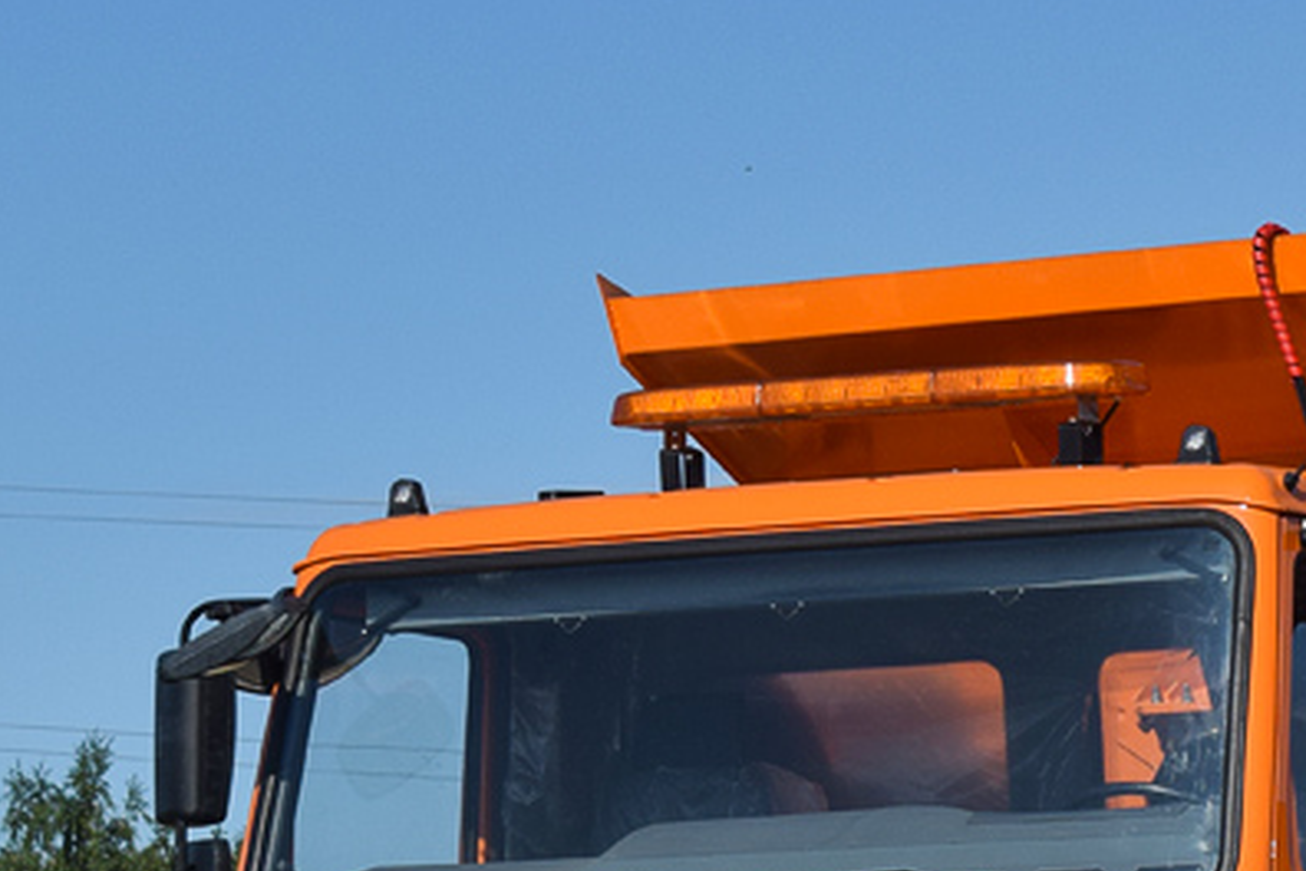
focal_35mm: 191
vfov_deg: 7.2
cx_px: 1151
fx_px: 6929
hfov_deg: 10.7
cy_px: 864
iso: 200
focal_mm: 42
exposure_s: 1/1600
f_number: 7.1
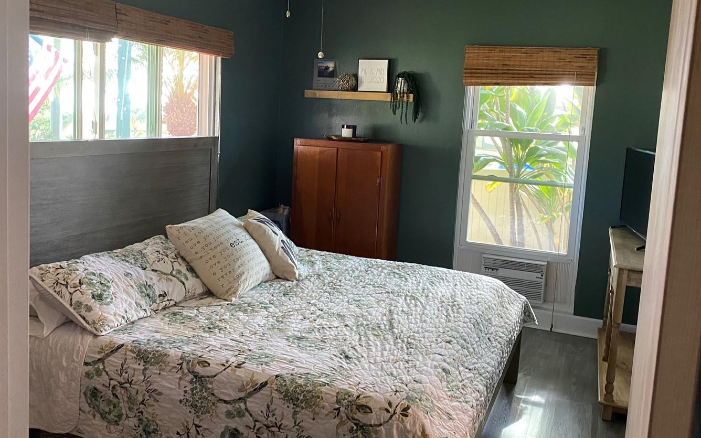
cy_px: 191
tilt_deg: -7.3
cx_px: 347
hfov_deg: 58.1
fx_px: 630
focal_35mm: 33
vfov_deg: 38.3
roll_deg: -3.3
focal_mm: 4.25
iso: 320
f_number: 1.8
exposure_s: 1/60
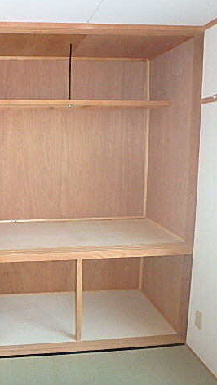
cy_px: 192
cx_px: 30
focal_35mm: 31
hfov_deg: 36.0
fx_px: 317
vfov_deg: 62.6
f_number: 3.5
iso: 400
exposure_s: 1/30
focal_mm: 3.7
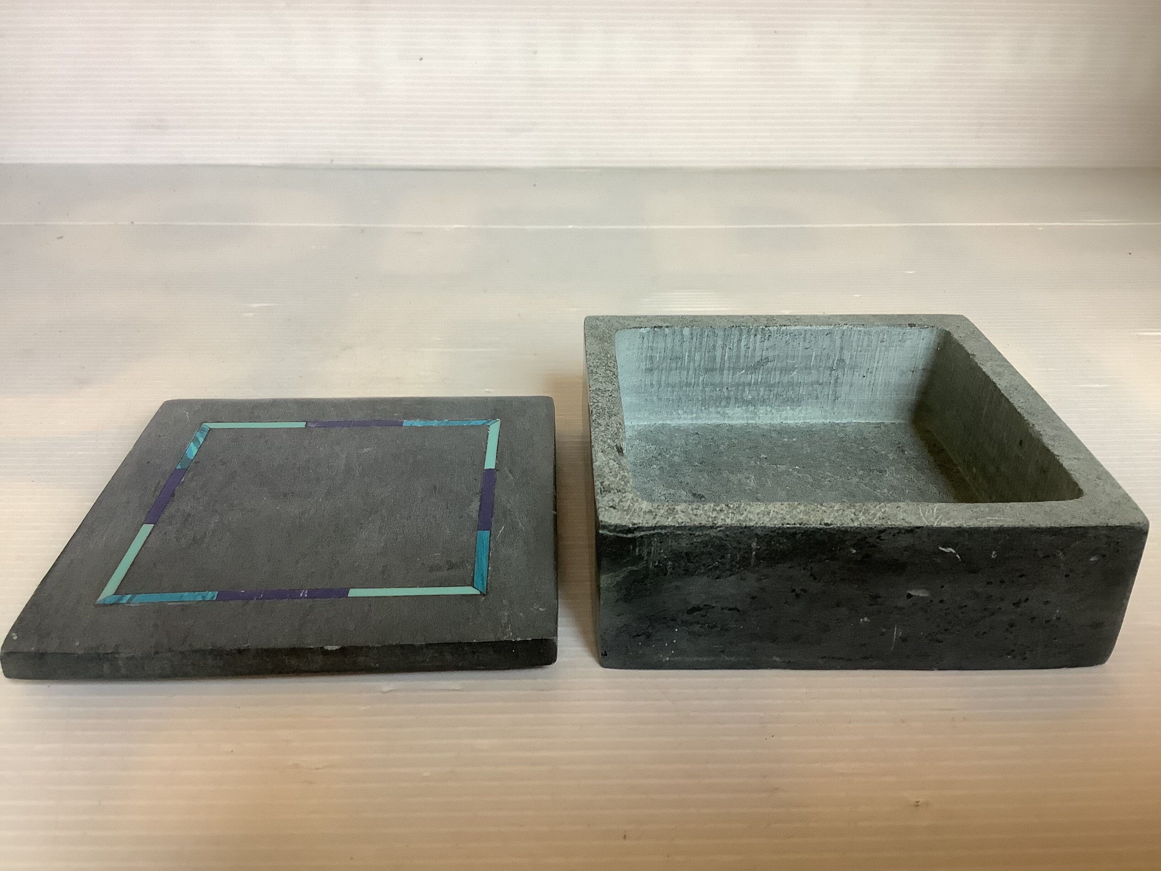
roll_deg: +0.0
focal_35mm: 31
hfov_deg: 58.4
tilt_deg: -28.8
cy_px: 436
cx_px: 580
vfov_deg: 45.4
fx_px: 1040
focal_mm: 3.3
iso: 160
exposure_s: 1/50
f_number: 2.4
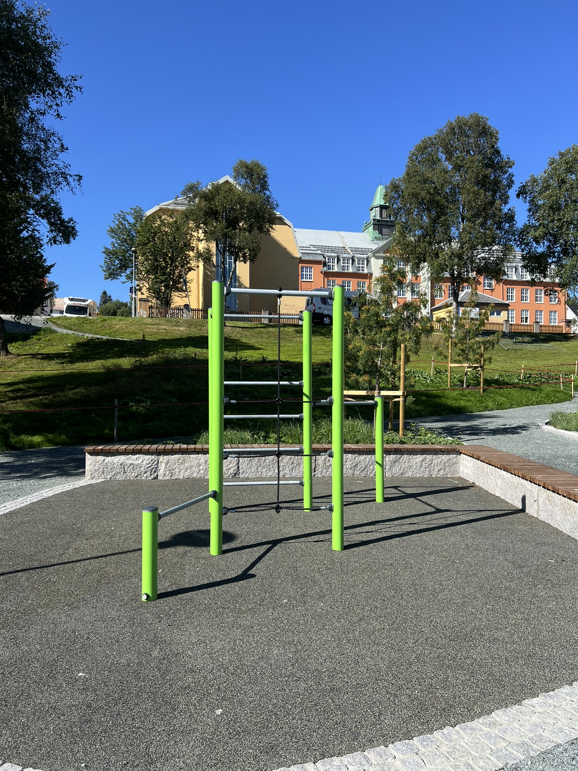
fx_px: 579
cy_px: 386
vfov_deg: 67.3
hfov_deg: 53.1
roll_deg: +0.1
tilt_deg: +0.5
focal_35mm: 26
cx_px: 289
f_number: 1.5
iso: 50
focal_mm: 5.7
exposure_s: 1/3077
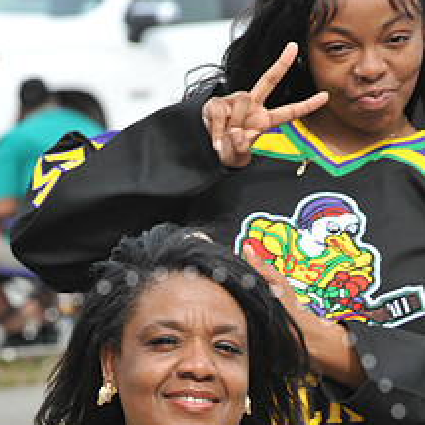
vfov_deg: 3.8
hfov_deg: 3.8
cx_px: 186
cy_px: 502
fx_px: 6362
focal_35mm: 458
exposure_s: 1/100
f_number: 13
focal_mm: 200
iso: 200
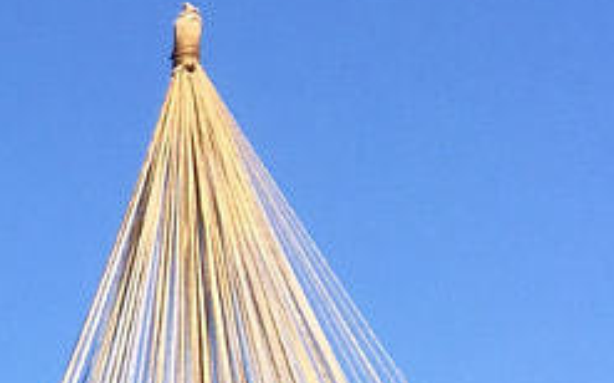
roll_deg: +0.3
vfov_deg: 6.3
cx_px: -1335
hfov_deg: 8.5
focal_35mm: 199
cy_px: 838
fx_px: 3328
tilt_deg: +6.2
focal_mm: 4.15
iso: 25
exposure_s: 1/1202
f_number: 2.2
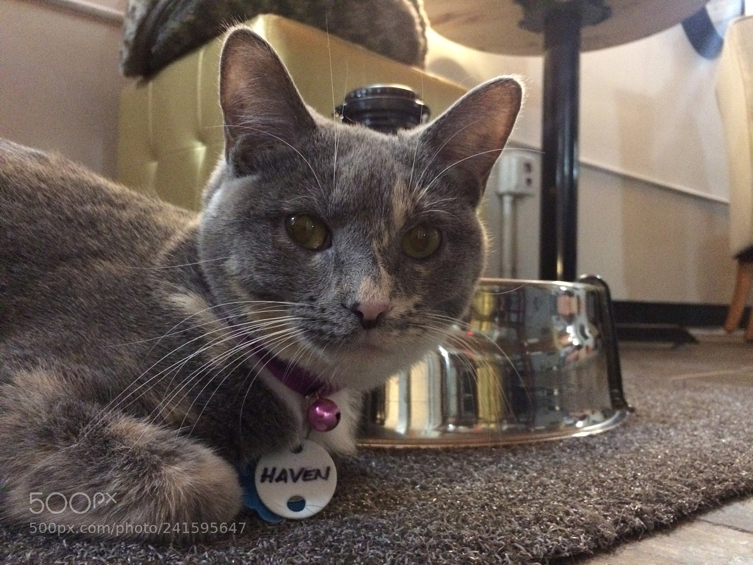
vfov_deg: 48.2
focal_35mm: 29
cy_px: 282
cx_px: 376
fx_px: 631
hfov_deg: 61.7
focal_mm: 4.15
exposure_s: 1/15
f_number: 2.2
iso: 500
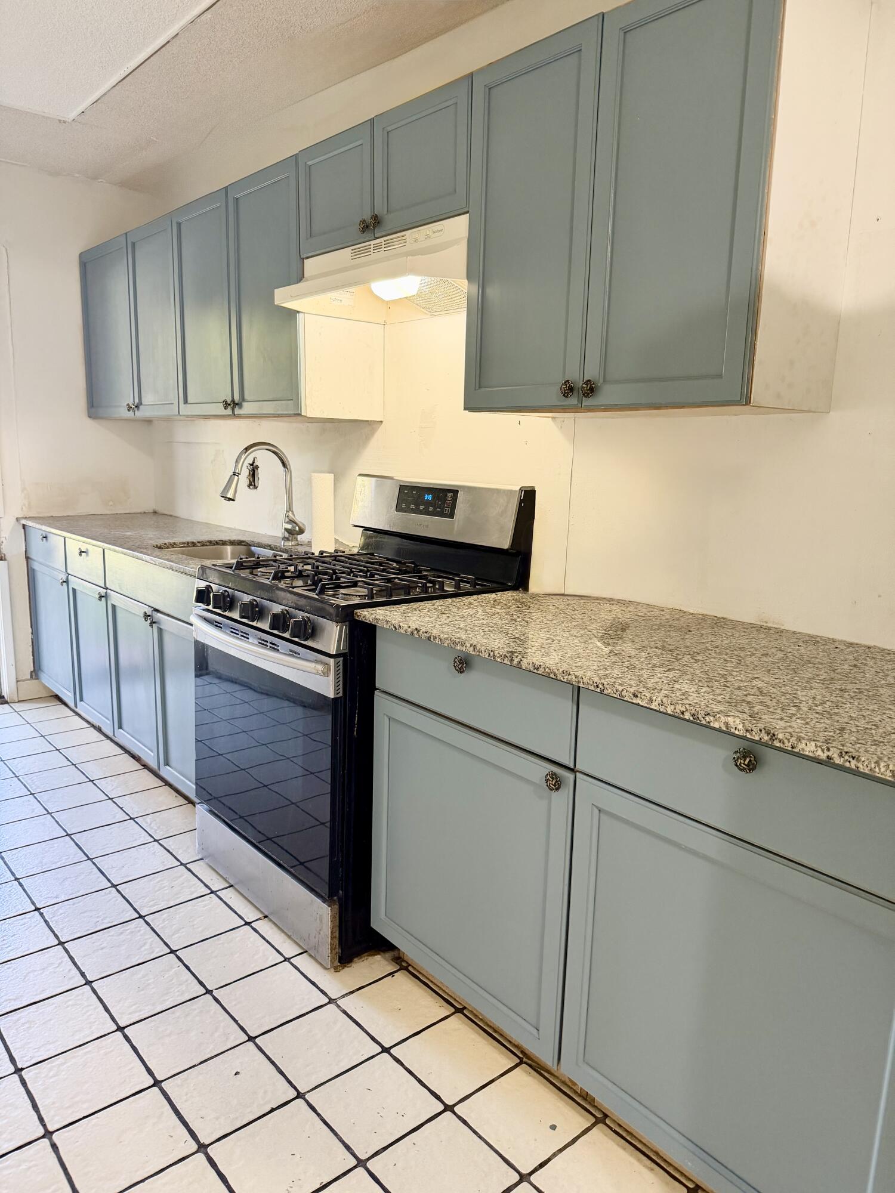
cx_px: 448
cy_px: 596
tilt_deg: -10.6
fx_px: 827
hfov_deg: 56.8
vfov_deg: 71.6
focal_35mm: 24
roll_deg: -1.4
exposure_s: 1/60
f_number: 1.78
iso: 250
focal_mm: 6.76
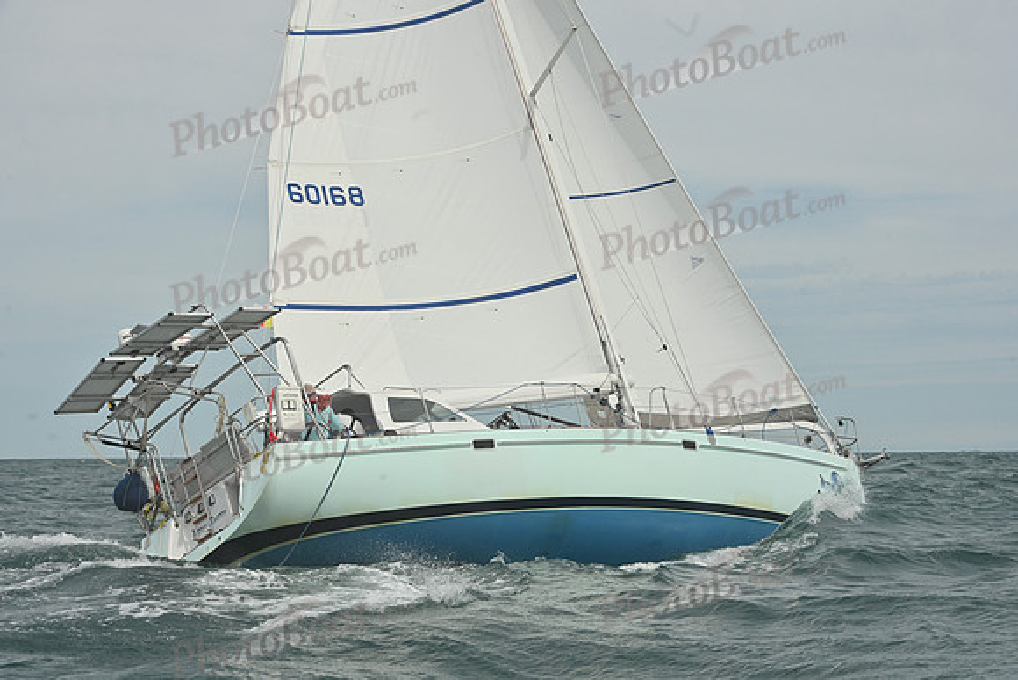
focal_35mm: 70
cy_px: 340
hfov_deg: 28.8
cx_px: 509
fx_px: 1980
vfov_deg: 19.5
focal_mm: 70
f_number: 11
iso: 320
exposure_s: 1/1250
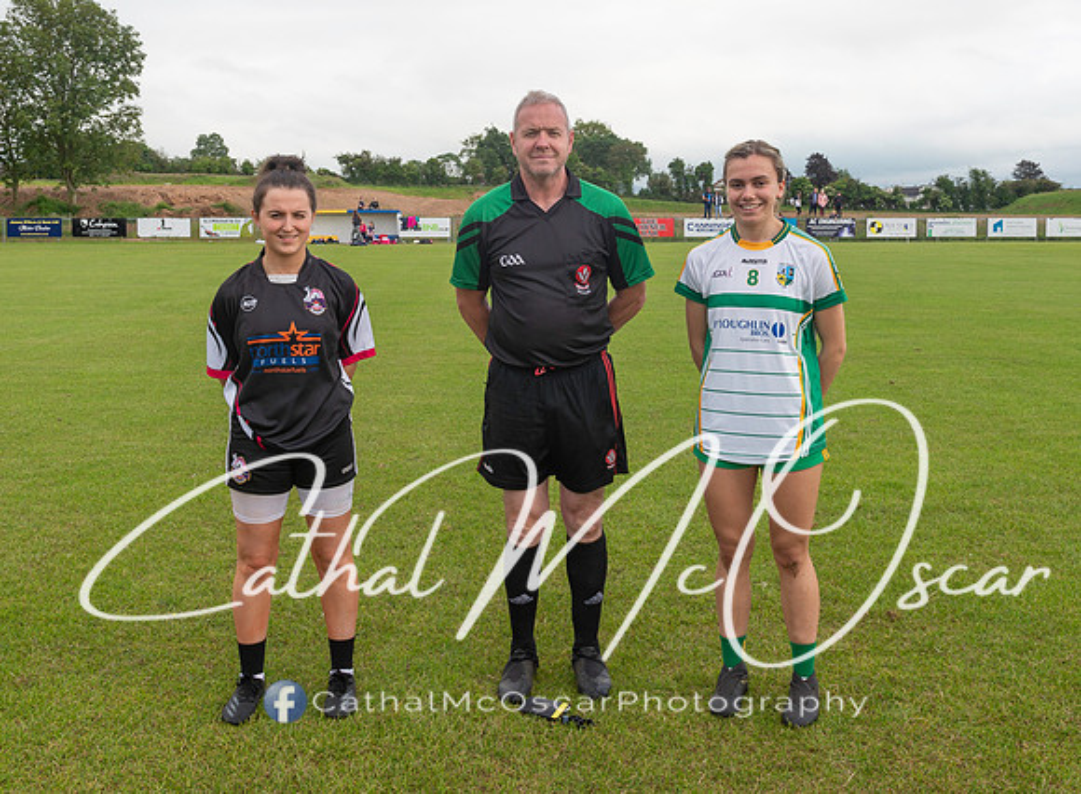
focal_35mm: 40
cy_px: 278
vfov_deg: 35.4
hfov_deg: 47.3
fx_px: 1235
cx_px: 571
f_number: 6.3
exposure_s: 1/100
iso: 110
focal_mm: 28
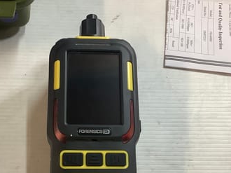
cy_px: 131
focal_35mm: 47
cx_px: 90
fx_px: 313
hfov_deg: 40.2
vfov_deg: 30.3
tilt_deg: -66.9
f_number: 2.4
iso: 125
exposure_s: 1/50
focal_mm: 3.3
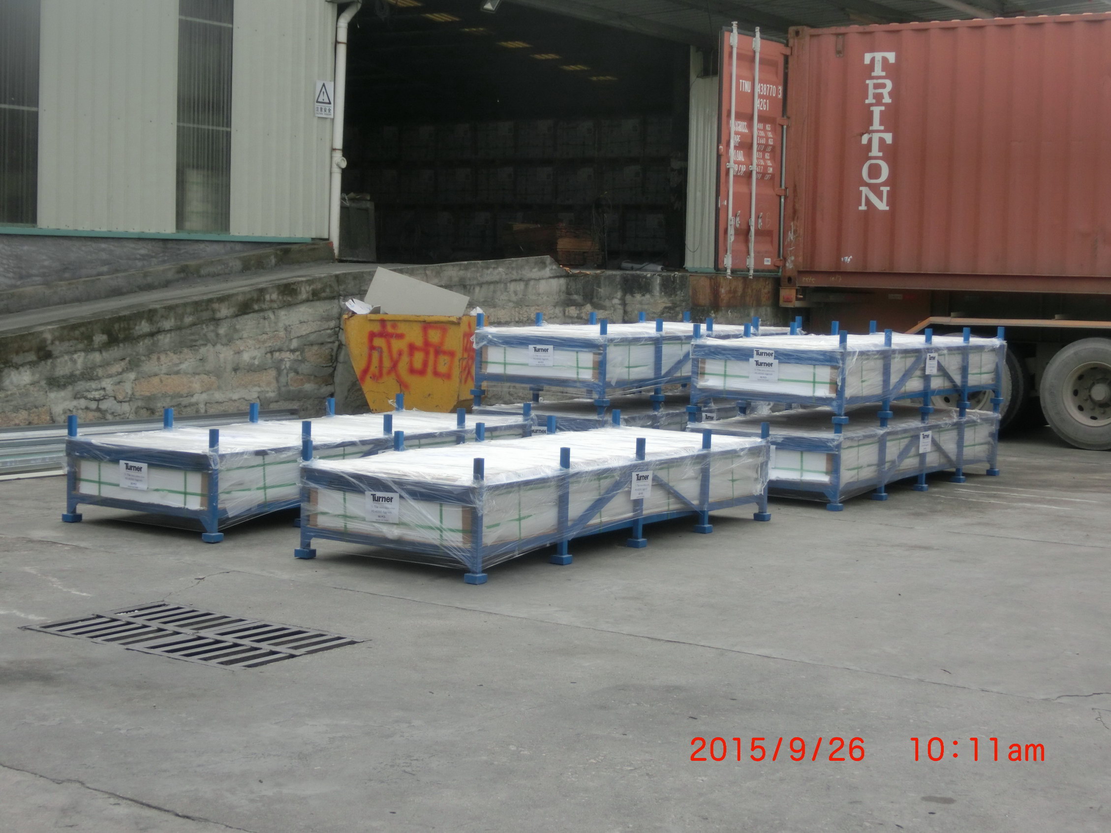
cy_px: 416
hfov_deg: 33.8
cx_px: 556
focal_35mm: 57
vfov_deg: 25.7
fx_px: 1829
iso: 80
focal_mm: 10.11
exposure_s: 1/640
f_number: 4.5
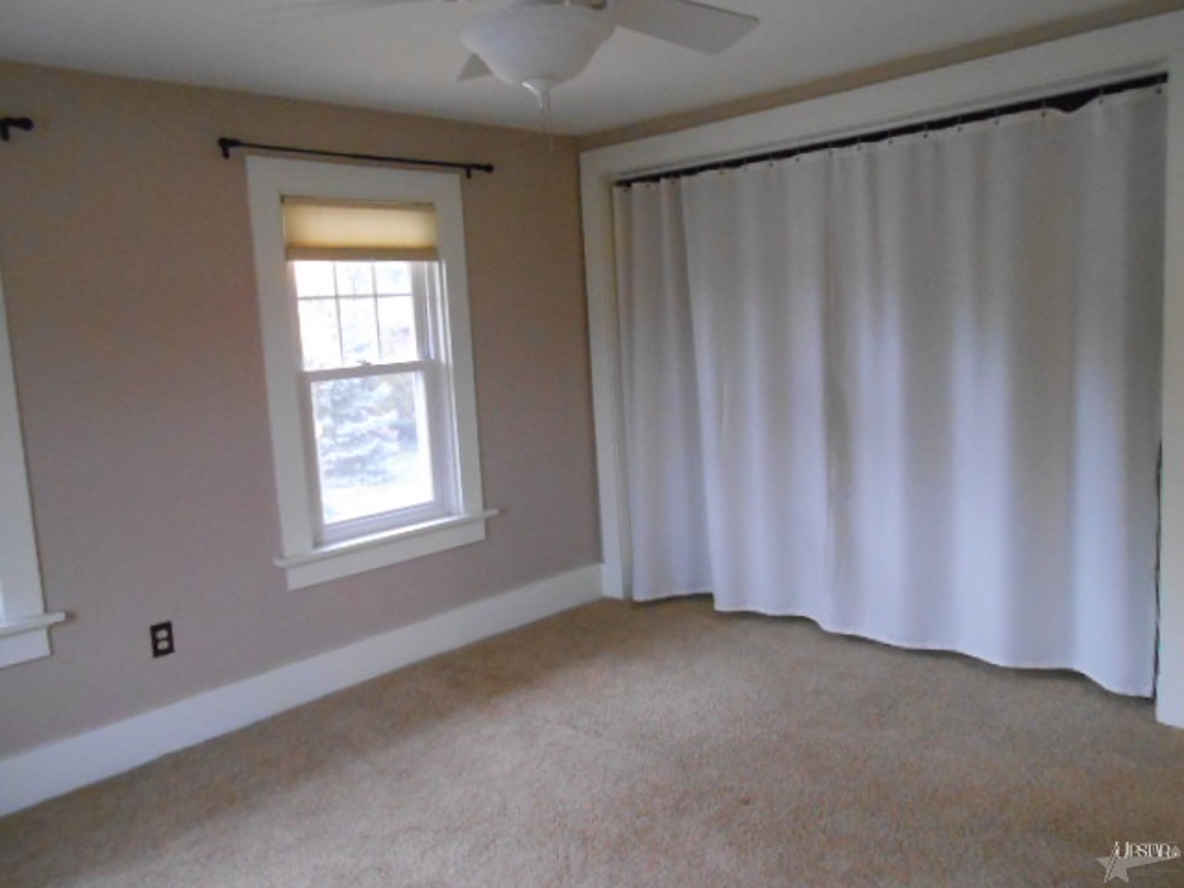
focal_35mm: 26
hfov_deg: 67.3
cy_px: 444
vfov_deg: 53.1
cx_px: 592
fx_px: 889
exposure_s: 1/15
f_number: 3.5
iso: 800
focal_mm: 4.6
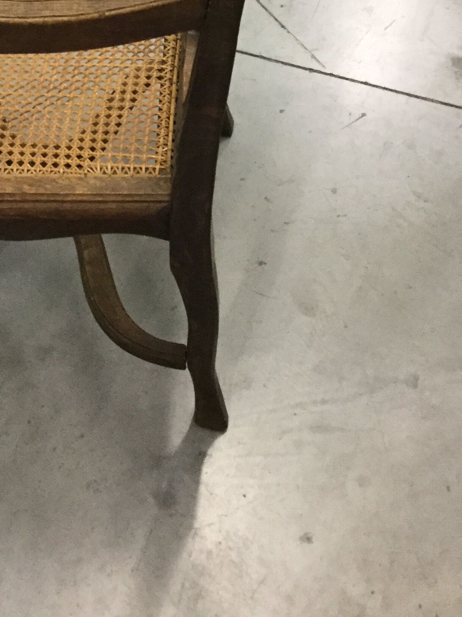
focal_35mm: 62
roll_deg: +3.5
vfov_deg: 29.4
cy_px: 15
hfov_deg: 23.3
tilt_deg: -41.8
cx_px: 83
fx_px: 1103
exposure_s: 1/33
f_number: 2.4
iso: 200
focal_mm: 3.3
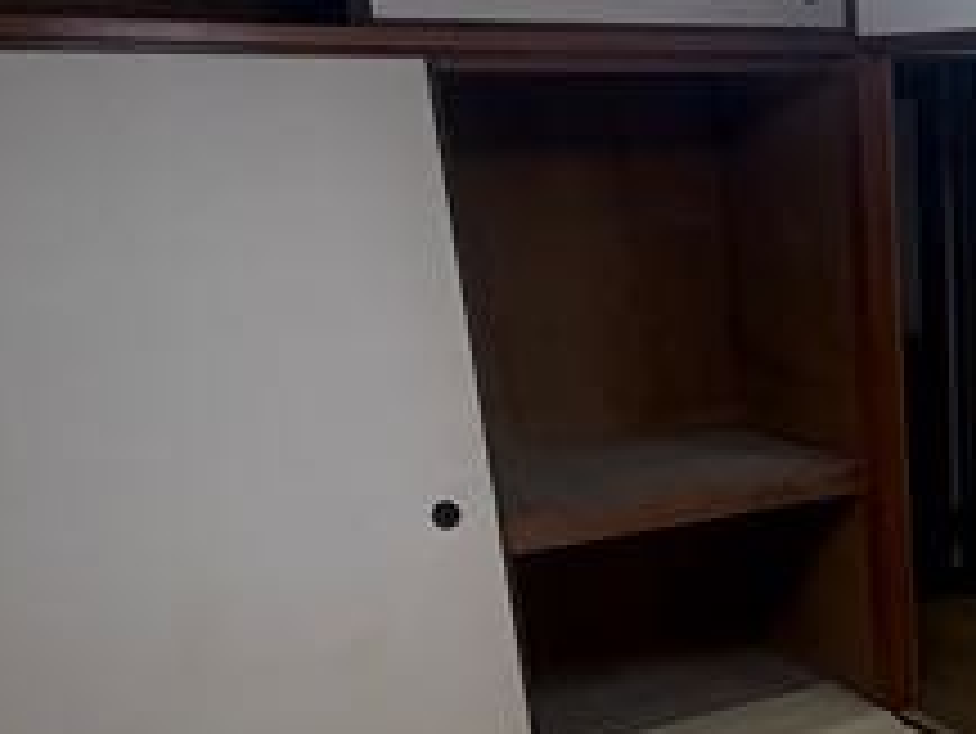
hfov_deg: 31.9
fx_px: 1523
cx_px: 1043
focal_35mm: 54
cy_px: 826
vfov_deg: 25.0
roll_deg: +0.2
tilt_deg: -25.1
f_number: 2.2
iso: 250
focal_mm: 2.22
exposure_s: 1/120
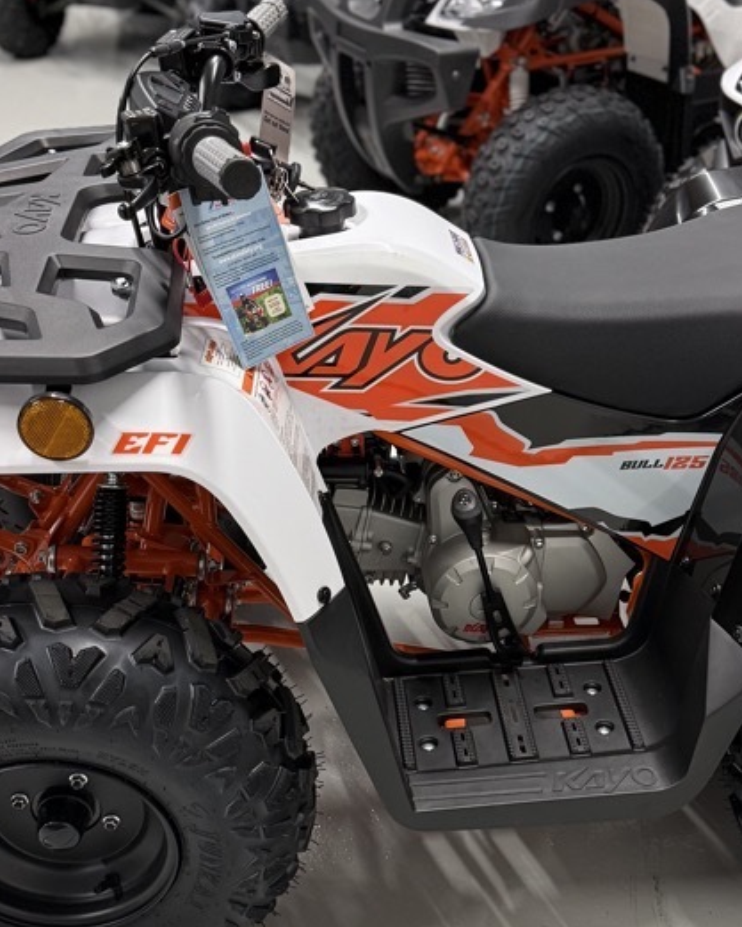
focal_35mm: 46
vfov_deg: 40.1
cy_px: 562
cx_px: 466
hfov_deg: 32.6
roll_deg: -4.2
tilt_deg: -32.2
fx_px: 1262
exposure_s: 1/60
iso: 250
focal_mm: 6.76
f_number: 1.78
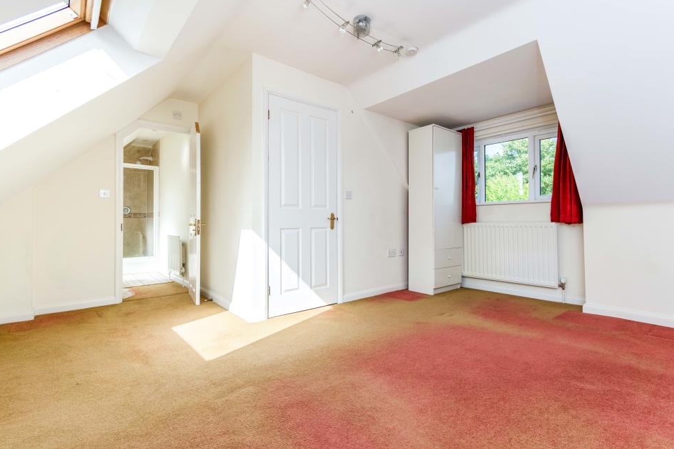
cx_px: 352
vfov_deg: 73.7
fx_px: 300
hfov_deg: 96.7
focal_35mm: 16
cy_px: 220
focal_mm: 10
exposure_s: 1/250
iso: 400
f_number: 7.1
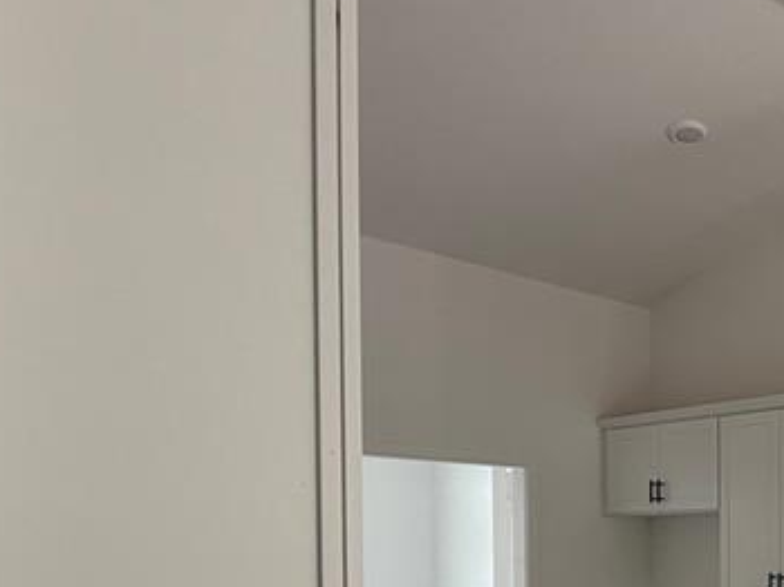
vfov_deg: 32.6
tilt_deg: -1.1
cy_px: 571
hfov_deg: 34.9
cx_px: 972
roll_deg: +0.7
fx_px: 928
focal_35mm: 41
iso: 100
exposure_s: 1/121
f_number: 2.2
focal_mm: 2.22
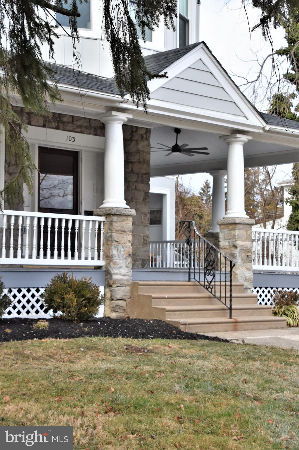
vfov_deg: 30.5
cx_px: 150
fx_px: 823
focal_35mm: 66
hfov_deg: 20.6
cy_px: 225
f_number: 8
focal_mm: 44
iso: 450
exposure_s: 1/500
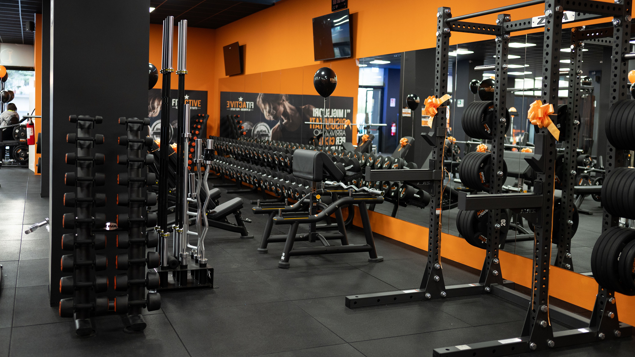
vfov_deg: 31.9
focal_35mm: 37
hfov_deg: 54.0
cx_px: 315
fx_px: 623
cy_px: 147
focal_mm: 35
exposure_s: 1/250
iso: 1000
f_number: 2.2
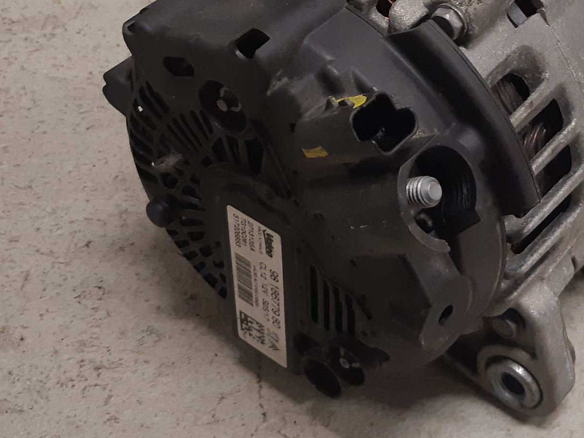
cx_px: 369
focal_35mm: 44
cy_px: 94
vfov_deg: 32.1
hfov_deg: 42.6
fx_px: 742
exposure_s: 1/50
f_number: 1.7
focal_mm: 3.93
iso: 125
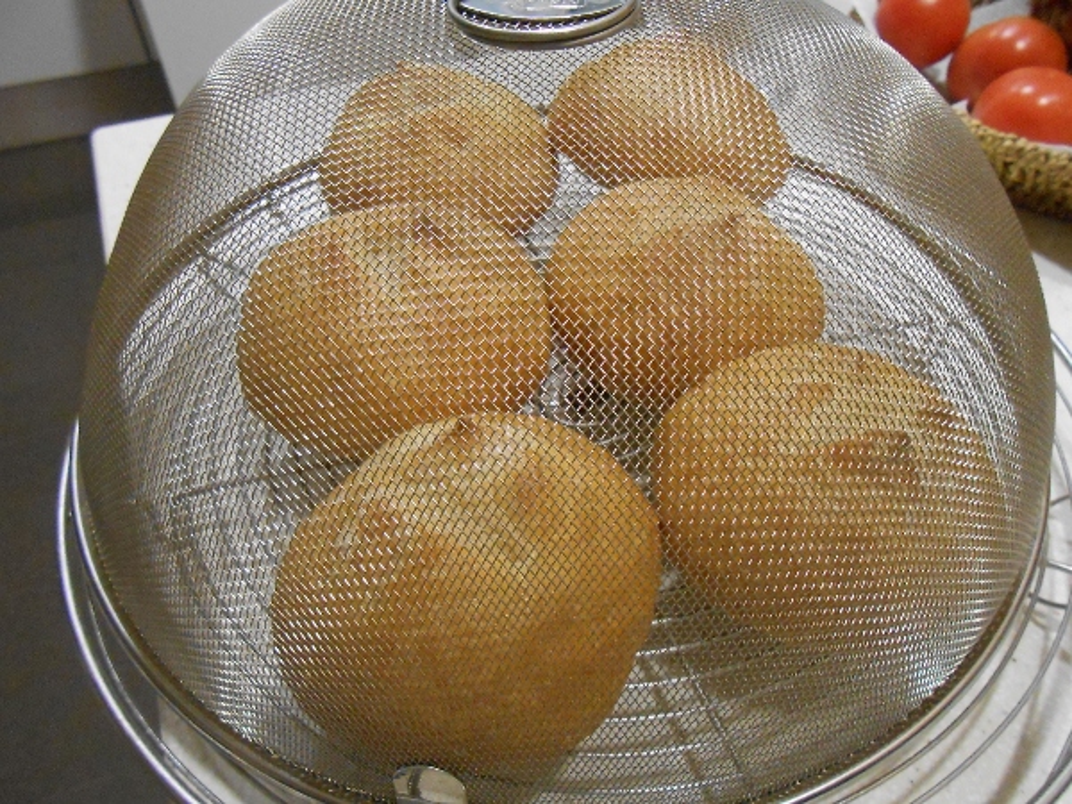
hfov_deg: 67.3
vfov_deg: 53.1
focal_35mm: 26
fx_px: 805
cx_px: 536
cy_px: 402
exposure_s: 1/20
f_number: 3.5
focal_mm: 4.6
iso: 800
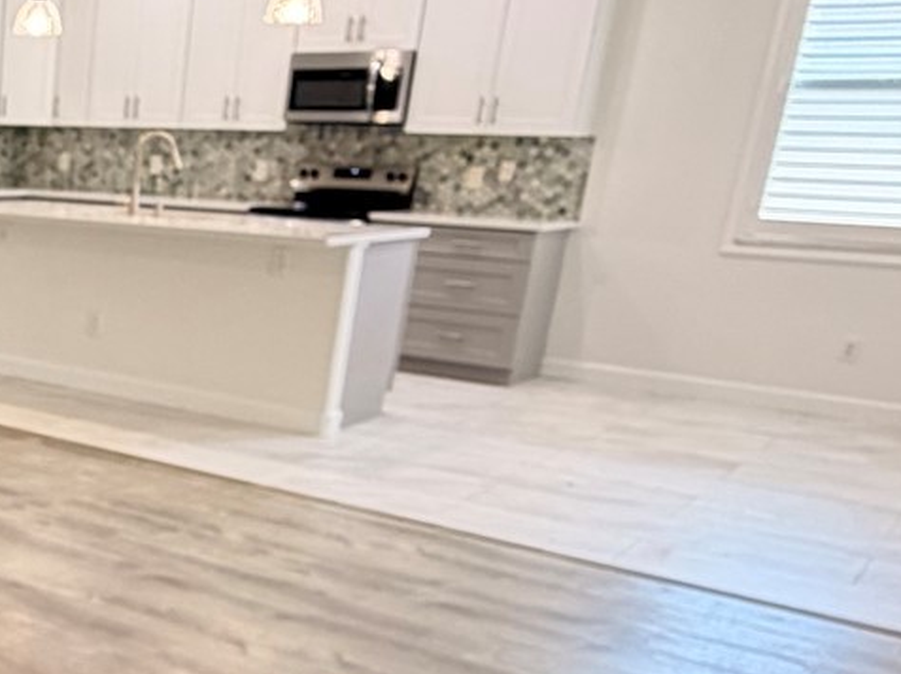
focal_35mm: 47
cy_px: 529
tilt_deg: -16.8
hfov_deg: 34.0
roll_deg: -2.2
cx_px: -134
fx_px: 1222
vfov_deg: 30.2
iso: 250
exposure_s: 1/60
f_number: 2.2
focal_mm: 2.22
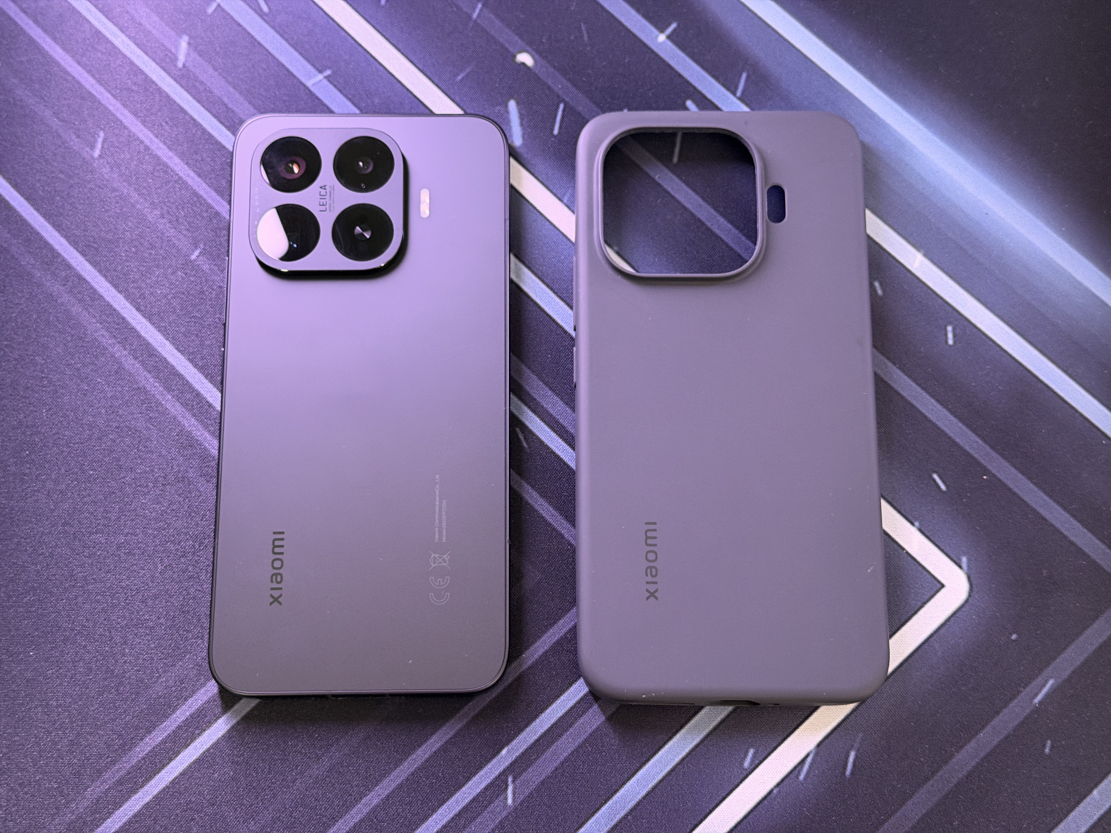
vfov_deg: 30.3
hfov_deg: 39.7
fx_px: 1541
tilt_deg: -74.0
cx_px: 556
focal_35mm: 48
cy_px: 416
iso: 500
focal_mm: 6.76
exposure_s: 1/40
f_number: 1.78
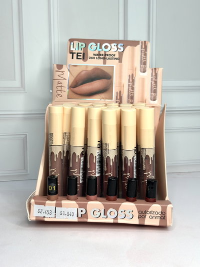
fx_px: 370
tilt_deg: -8.9
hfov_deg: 30.3
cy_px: 134
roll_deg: -0.6
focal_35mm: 48
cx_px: 100
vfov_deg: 39.6
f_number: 1.78
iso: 64
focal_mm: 6.86
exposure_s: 1/103
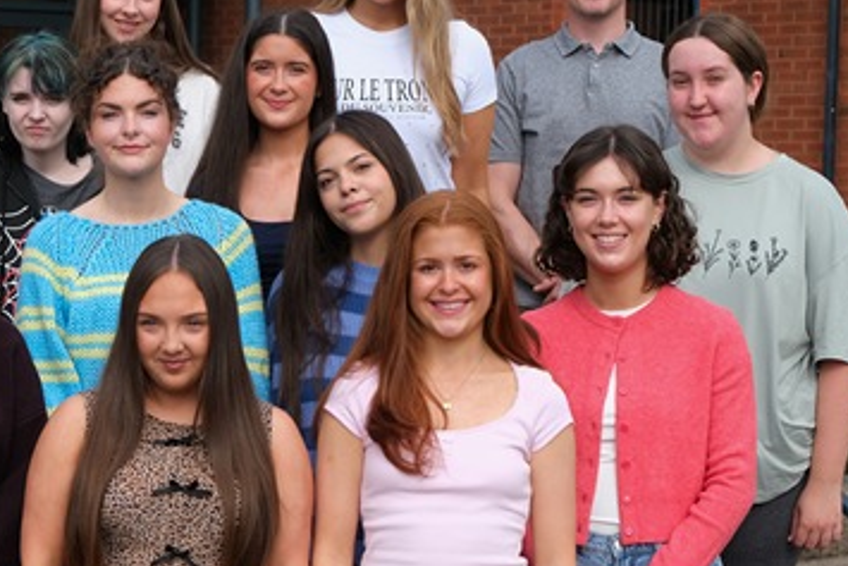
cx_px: 146
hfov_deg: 19.6
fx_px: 2427
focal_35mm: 103
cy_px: 344
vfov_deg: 13.3
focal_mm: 40.7
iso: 400
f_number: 6.4
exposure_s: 1/850
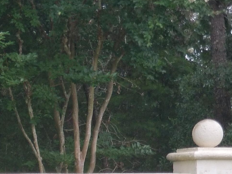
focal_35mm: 162
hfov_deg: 11.8
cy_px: 229
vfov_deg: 9.0
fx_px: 1086
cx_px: -94
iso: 40
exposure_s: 1/120
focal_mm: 6
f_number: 2.4
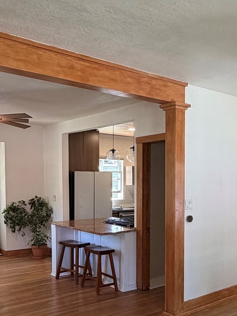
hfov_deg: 36.4
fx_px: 356
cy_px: 207
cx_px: 157
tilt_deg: -4.1
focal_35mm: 39
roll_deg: -0.5
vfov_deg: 47.2
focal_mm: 2.22
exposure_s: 1/97
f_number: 2.2
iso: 320
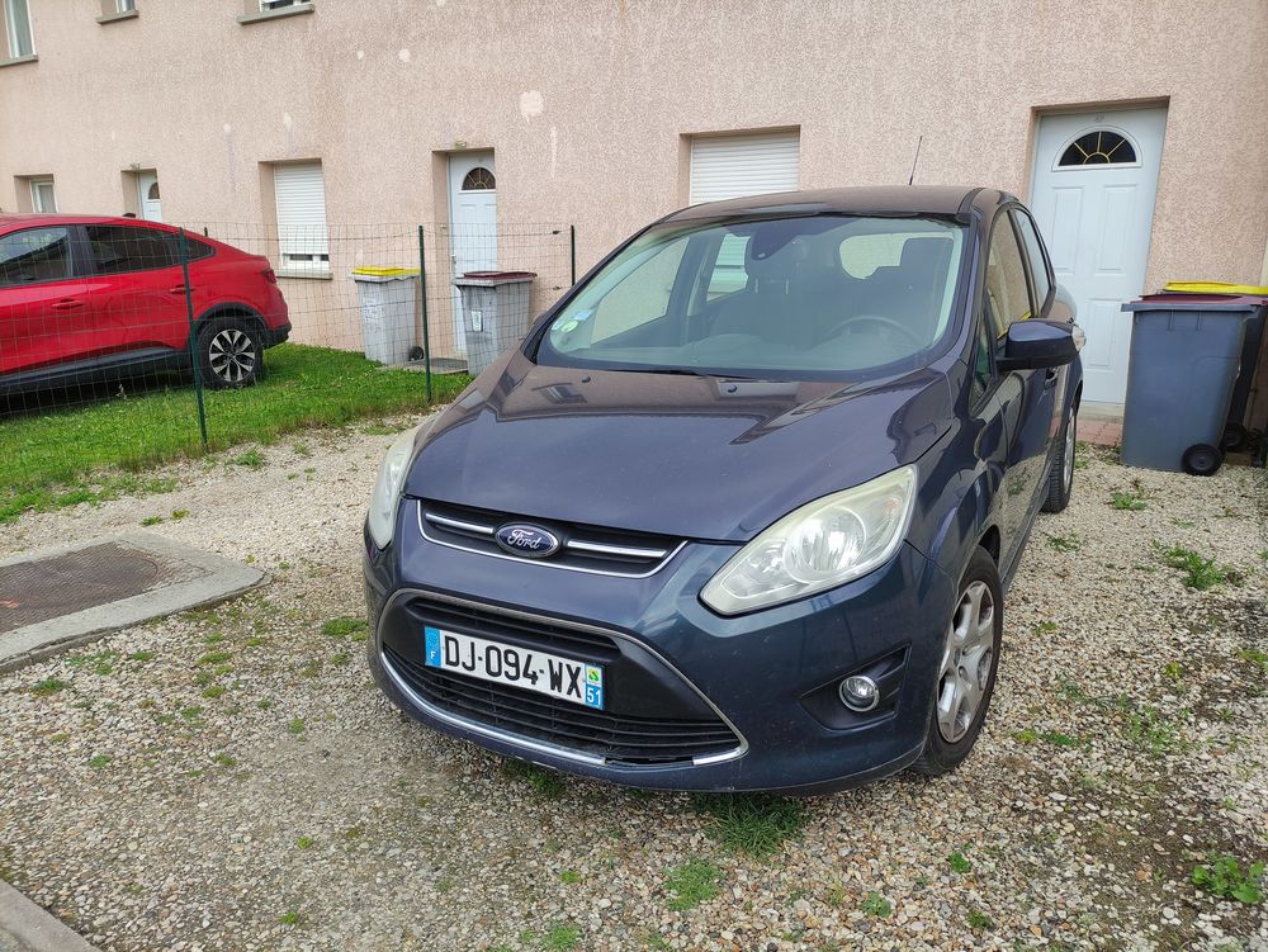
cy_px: 476
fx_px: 916
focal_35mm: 25
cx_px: 634
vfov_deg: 54.9
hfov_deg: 69.4
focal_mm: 5.43
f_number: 1.89
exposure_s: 1/598
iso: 100
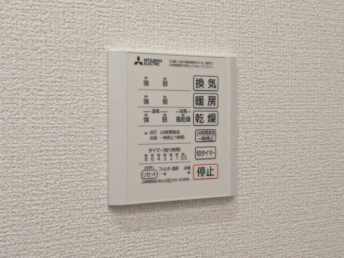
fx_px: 507
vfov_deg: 28.6
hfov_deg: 37.5
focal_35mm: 51
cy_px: 129
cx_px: 172
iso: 117
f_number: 1.89
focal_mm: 5.43
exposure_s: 1/60
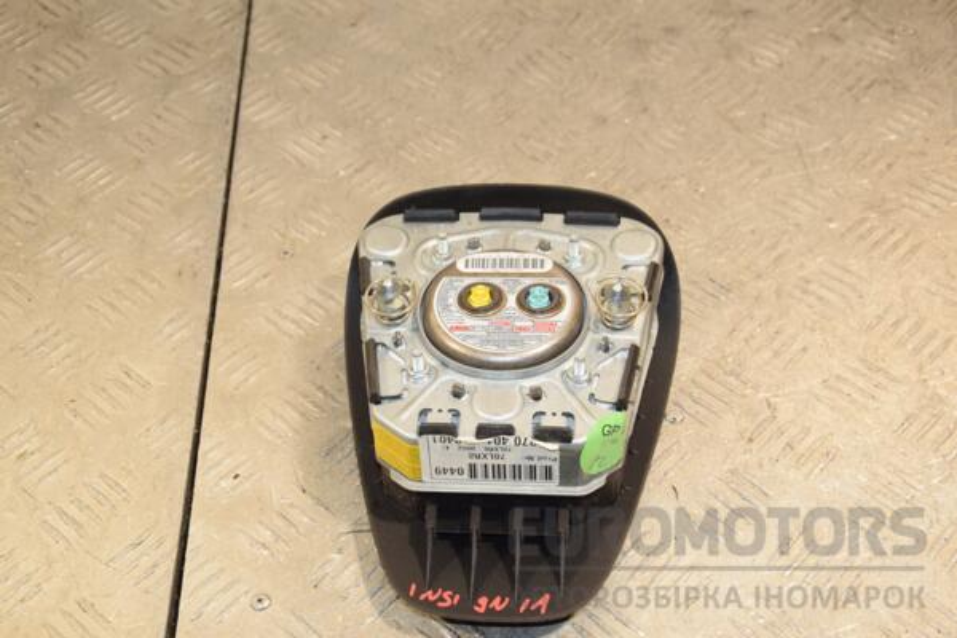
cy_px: 319
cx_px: 478
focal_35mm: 57
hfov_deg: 35.1
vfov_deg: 23.8
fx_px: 1515
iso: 800
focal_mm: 38
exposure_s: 1/200
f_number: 7.1
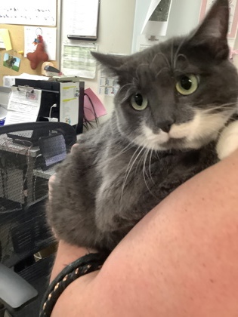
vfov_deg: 58.4
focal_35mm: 31
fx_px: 284
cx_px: 119
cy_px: 158
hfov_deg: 45.4
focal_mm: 3.3
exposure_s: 1/40
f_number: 2.4
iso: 250
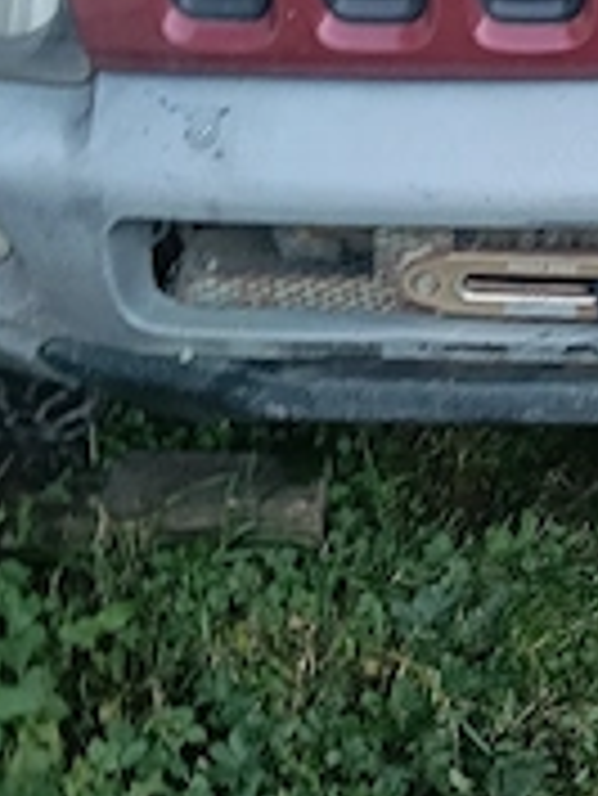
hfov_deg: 23.3
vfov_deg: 31.5
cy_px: 288
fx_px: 1403
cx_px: 553
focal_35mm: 61
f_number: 1.8
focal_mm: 3.98
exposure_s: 1/33.3
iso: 100
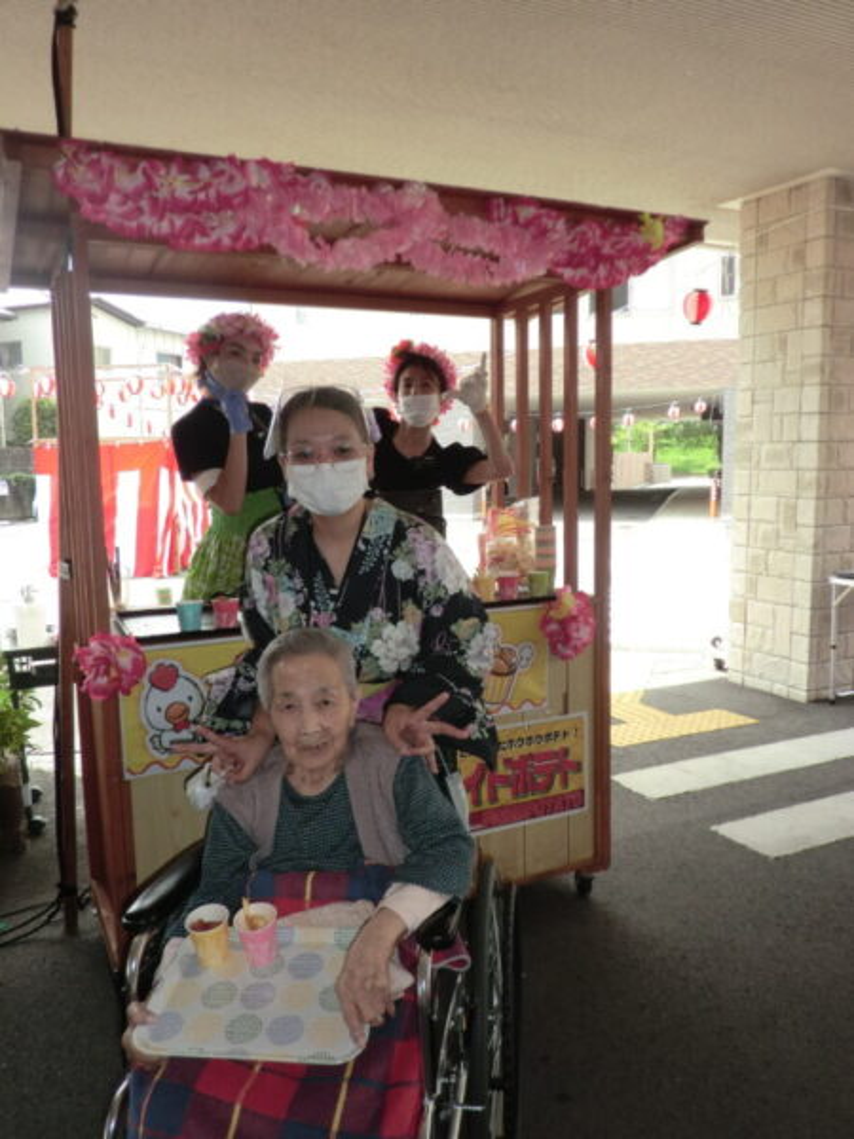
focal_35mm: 26
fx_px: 855
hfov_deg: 53.1
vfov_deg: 67.3
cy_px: 570
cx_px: 427
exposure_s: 1/160
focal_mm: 4.7
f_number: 2.8
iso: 50
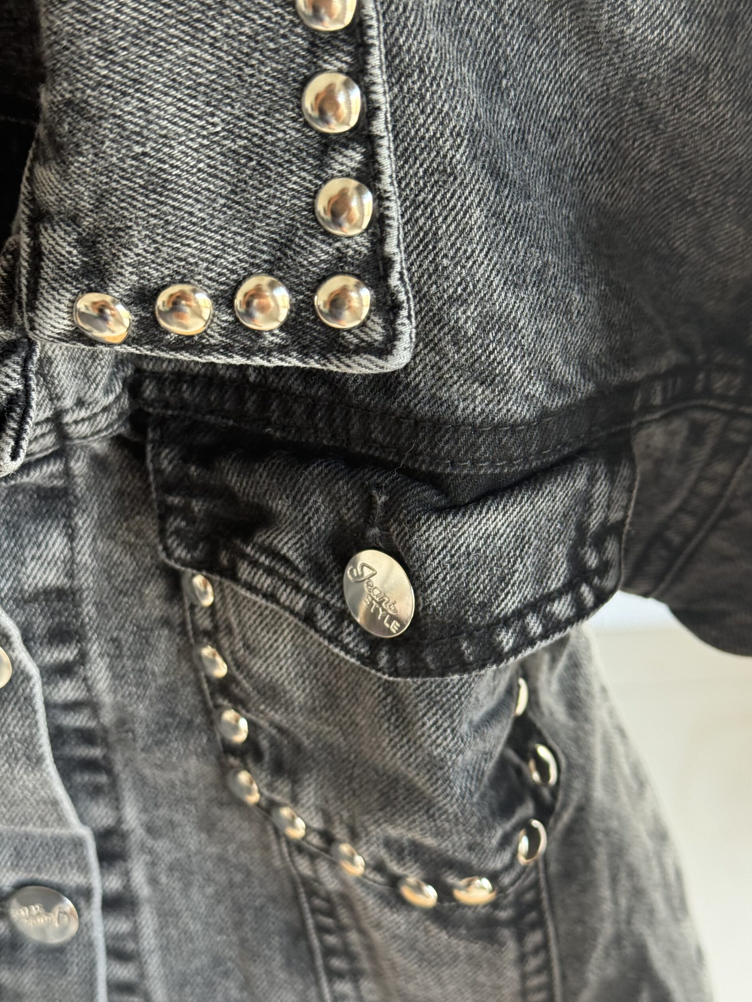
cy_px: 507
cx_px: 383
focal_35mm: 49
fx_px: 1419
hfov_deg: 29.7
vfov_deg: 38.9
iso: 200
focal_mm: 6.76
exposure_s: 1/64
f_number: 1.78
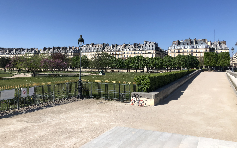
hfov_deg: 62.9
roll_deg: +0.2
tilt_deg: +2.0
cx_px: 120
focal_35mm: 30
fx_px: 194
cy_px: 59
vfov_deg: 41.6
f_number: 1.8
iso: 25
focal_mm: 4
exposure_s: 1/2703
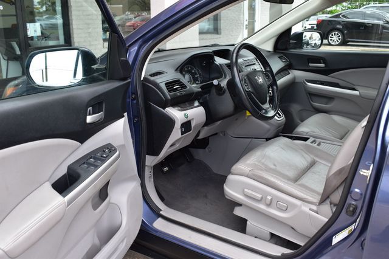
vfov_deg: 36.8
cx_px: 194
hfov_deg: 53.2
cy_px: 130
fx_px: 389
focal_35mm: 36
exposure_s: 1/125
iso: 400
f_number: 9
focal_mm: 24
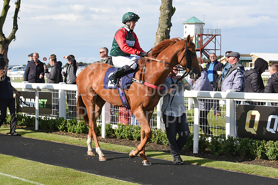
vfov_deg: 16.1
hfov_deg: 23.9
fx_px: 657
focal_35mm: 85
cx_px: 139
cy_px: 92
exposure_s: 1/2500
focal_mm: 85
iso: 800
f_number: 7.1
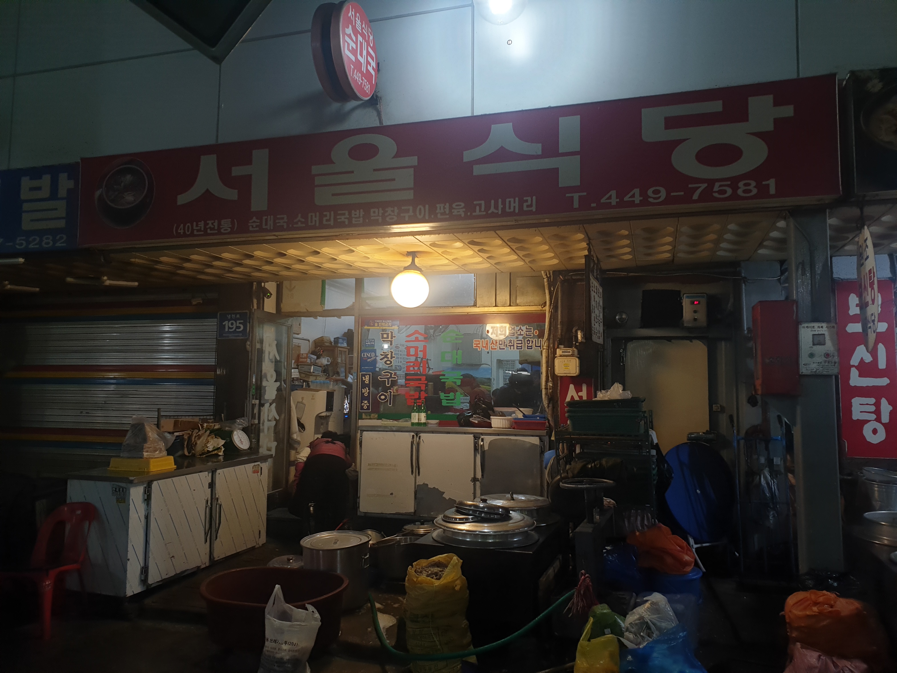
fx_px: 674
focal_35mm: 26
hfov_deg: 67.3
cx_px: 448
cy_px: 336
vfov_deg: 53.1
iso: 100
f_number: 2.4
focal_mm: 4.3
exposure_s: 1/60
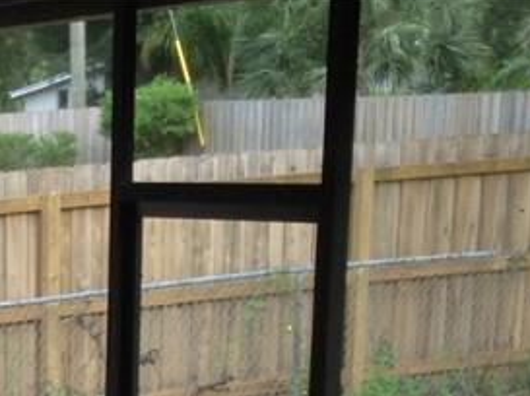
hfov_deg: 14.7
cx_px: -282
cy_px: 738
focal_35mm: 124
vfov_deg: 11.0
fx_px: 1896
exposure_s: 1/104
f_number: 2.4
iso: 25
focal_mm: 3.3
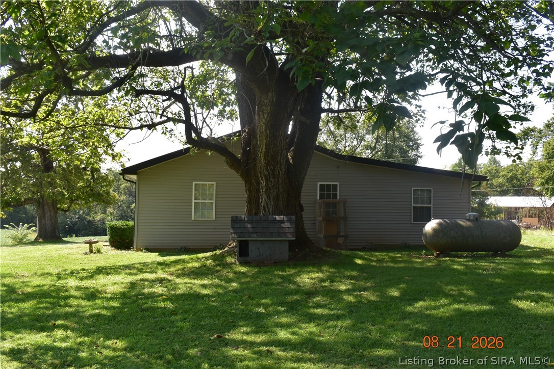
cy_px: 184
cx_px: 277
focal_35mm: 36
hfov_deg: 53.1
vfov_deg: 36.9
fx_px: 554
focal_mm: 24
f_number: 9.5
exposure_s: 1/180
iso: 400
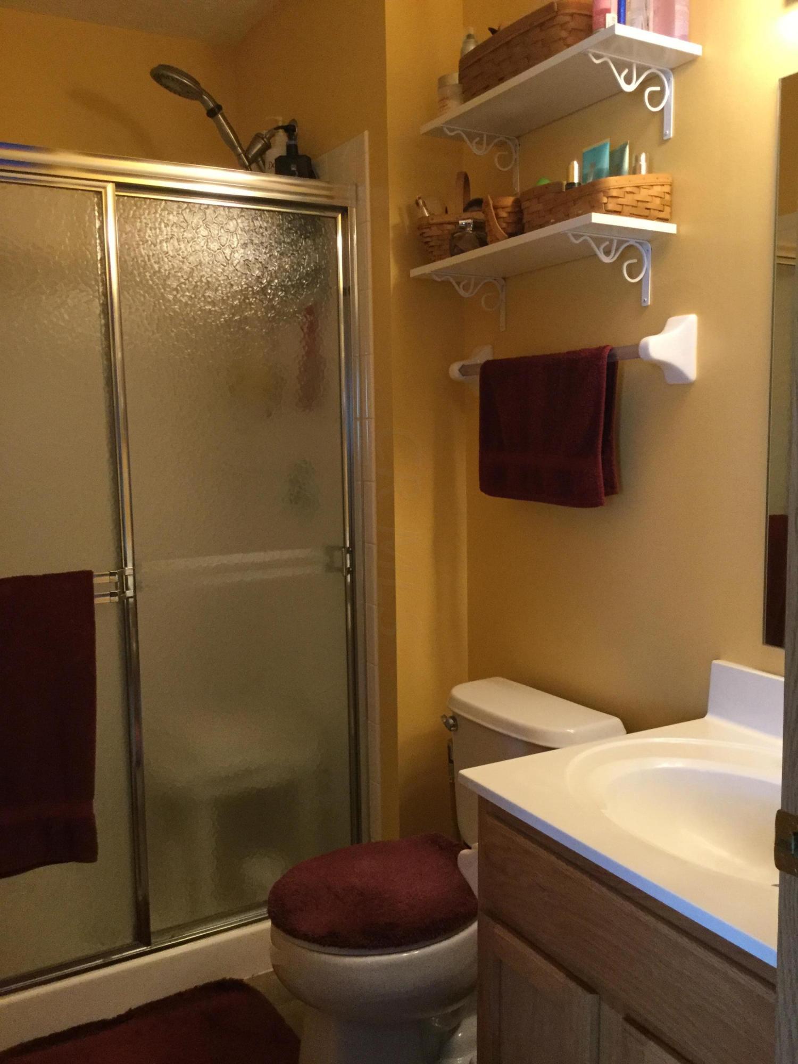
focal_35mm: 31
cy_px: 532
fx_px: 953
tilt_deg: -6.9
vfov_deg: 58.4
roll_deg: +0.2
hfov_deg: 45.4
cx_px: 399
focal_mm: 3.3
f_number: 2.4
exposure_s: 1/30
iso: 160
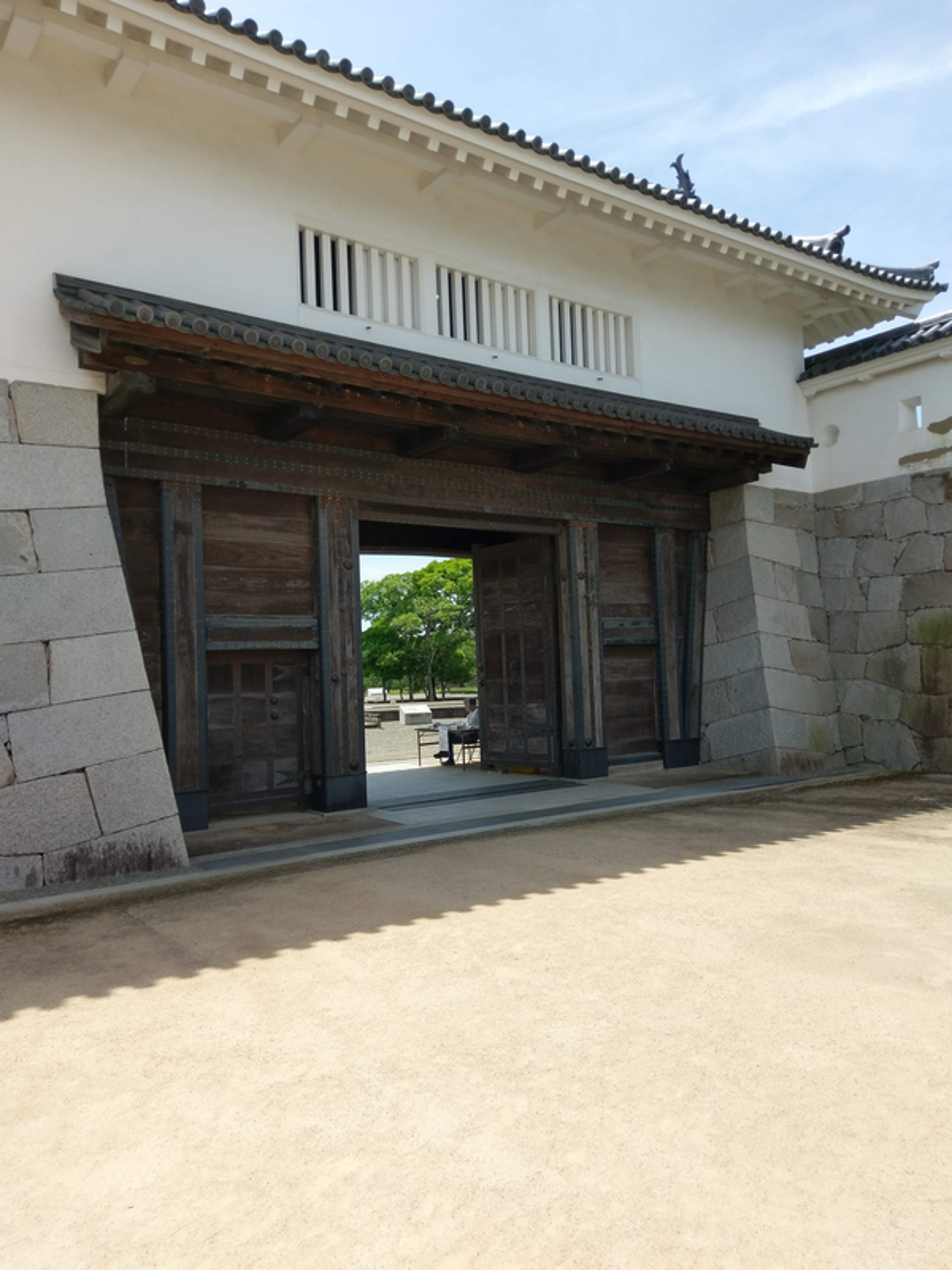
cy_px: 635
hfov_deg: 53.1
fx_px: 953
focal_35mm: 26
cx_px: 476
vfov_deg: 67.3
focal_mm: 4.58
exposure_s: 1/2182
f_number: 1.8
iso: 100
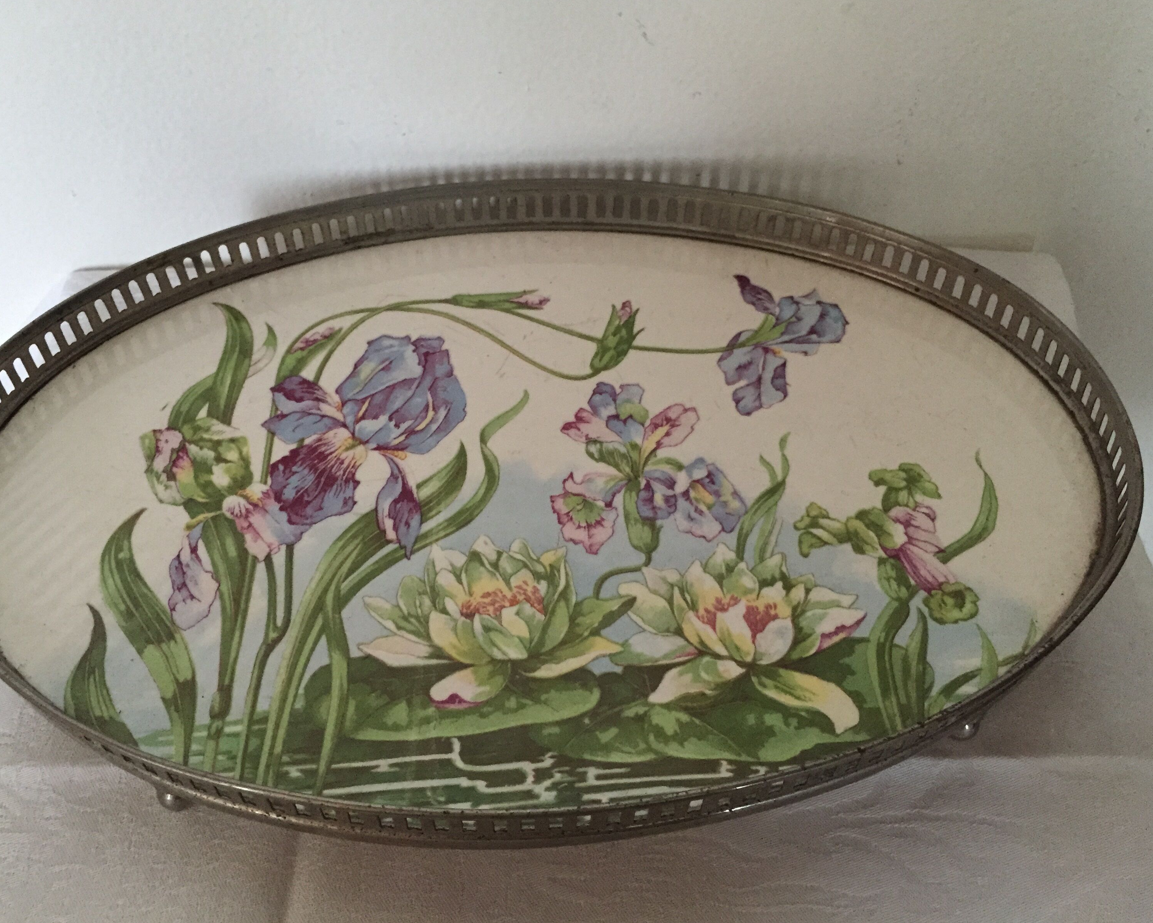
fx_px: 1058
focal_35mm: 31
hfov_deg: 57.1
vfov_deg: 47.1
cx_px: 544
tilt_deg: -47.6
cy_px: 457
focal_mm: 4.15
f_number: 2.2
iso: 250
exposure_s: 1/30
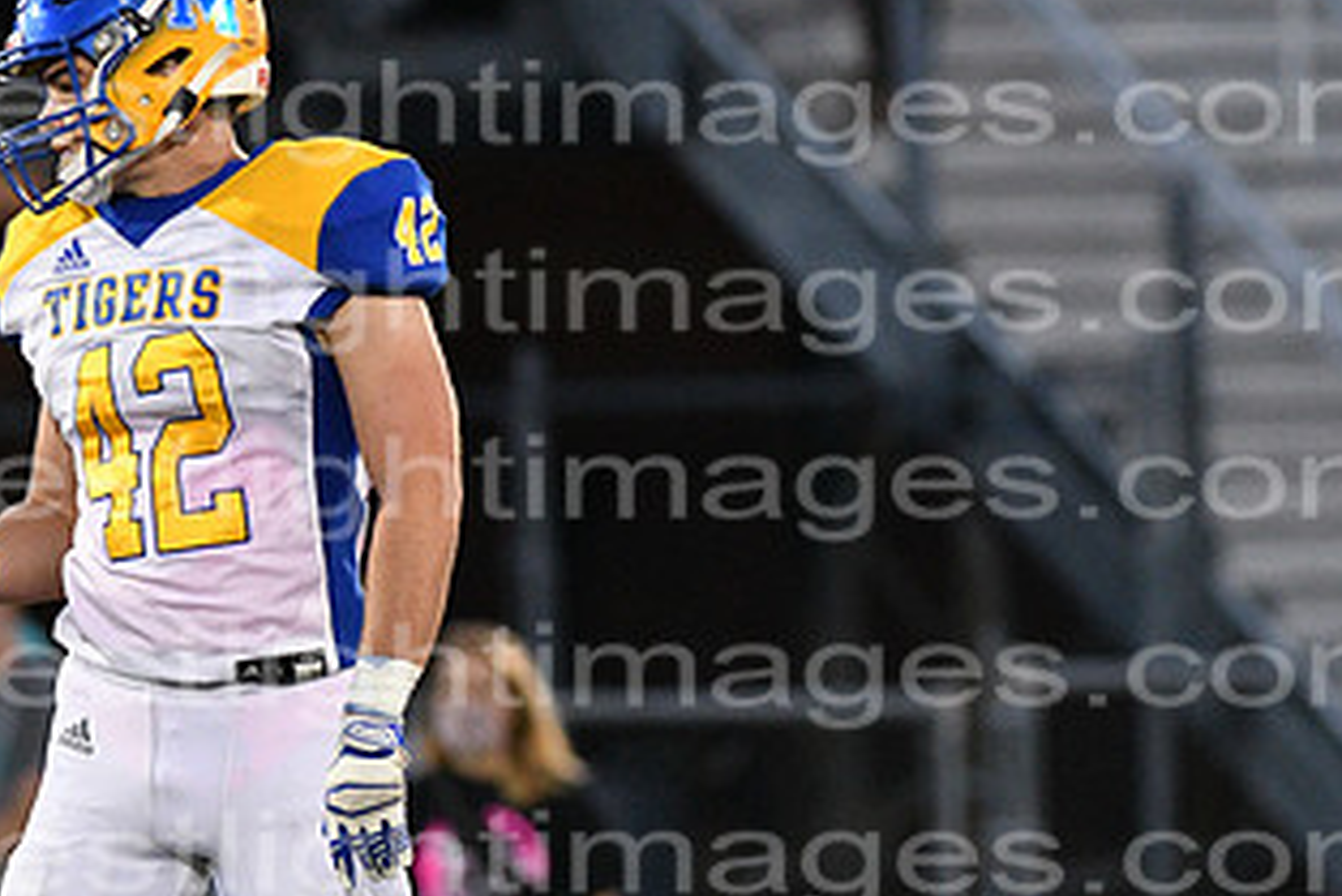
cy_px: 770
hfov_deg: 2.5
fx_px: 31103
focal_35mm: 834
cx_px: 467
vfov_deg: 1.7
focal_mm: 300
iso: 6400
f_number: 5
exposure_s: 1/1000
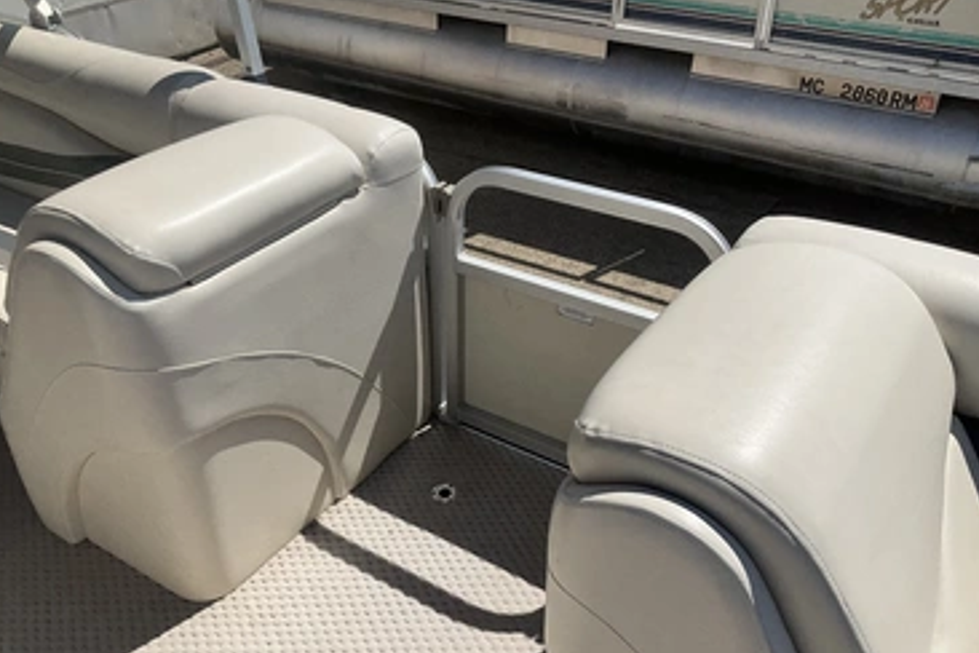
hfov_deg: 57.2
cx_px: 452
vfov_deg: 39.8
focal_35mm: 33
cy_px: 383
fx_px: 897
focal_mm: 3
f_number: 1.8
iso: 25
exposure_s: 1/4065
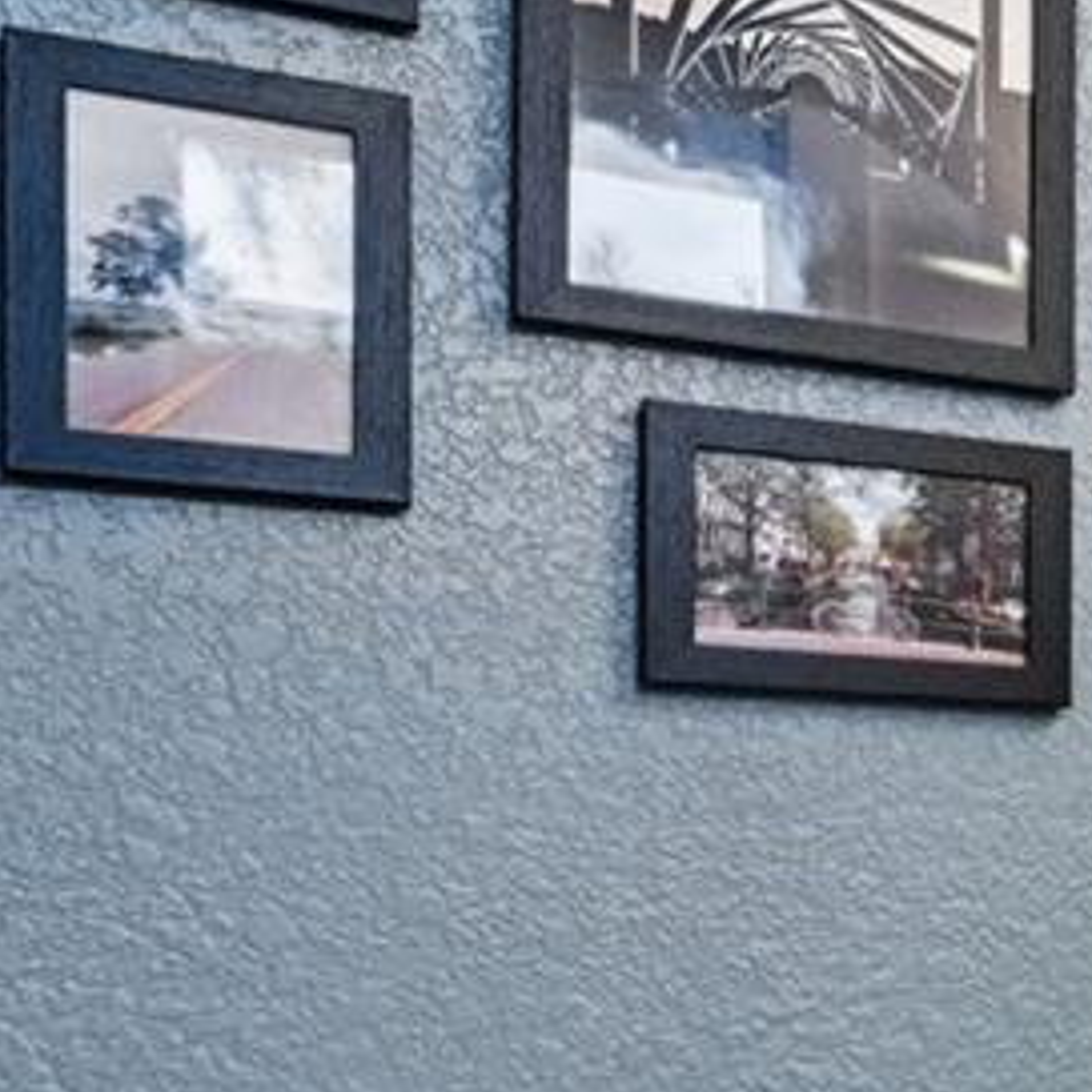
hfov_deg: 16.4
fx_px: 2498
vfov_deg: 24.2
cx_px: 2373
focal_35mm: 70
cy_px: 903
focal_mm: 14
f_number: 11
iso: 400
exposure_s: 1/8
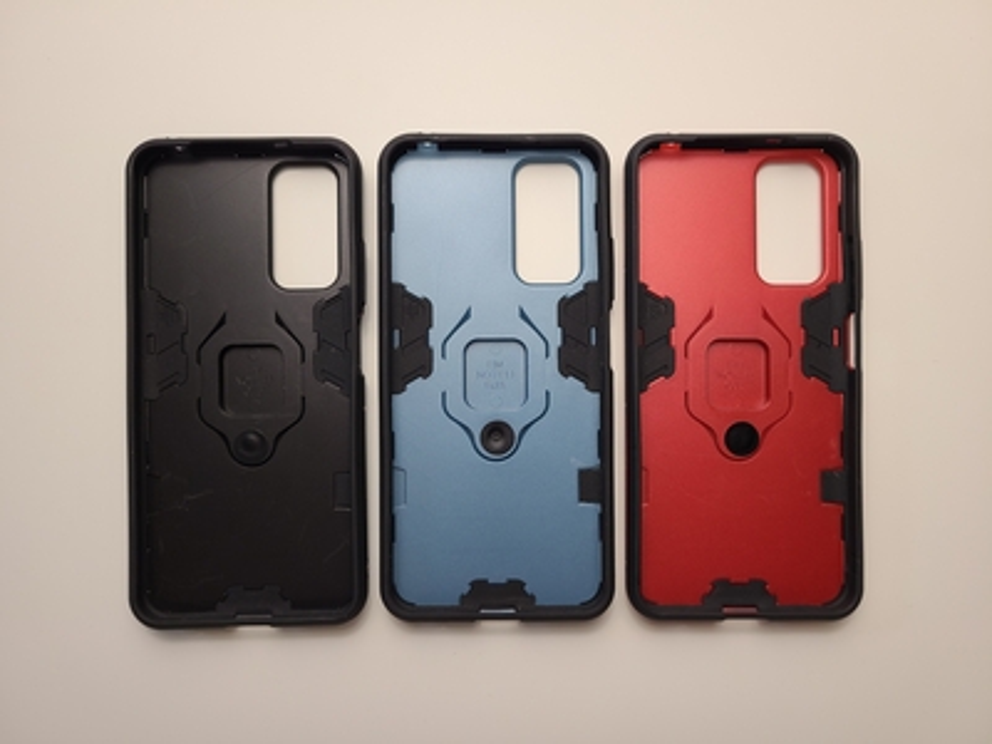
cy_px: 372
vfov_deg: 53.1
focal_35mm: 26
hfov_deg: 67.3
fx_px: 745
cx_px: 496
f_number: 1.8
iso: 50
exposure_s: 1/100
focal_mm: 5.4
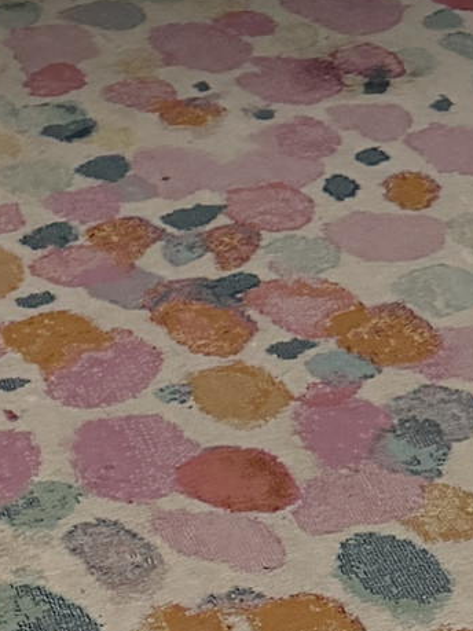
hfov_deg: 11.1
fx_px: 2442
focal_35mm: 134
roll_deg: -2.6
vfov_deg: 12.0
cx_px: 272
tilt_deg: -1.7
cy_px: -866
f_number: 1.78
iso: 250
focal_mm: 6.76
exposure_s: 1/100
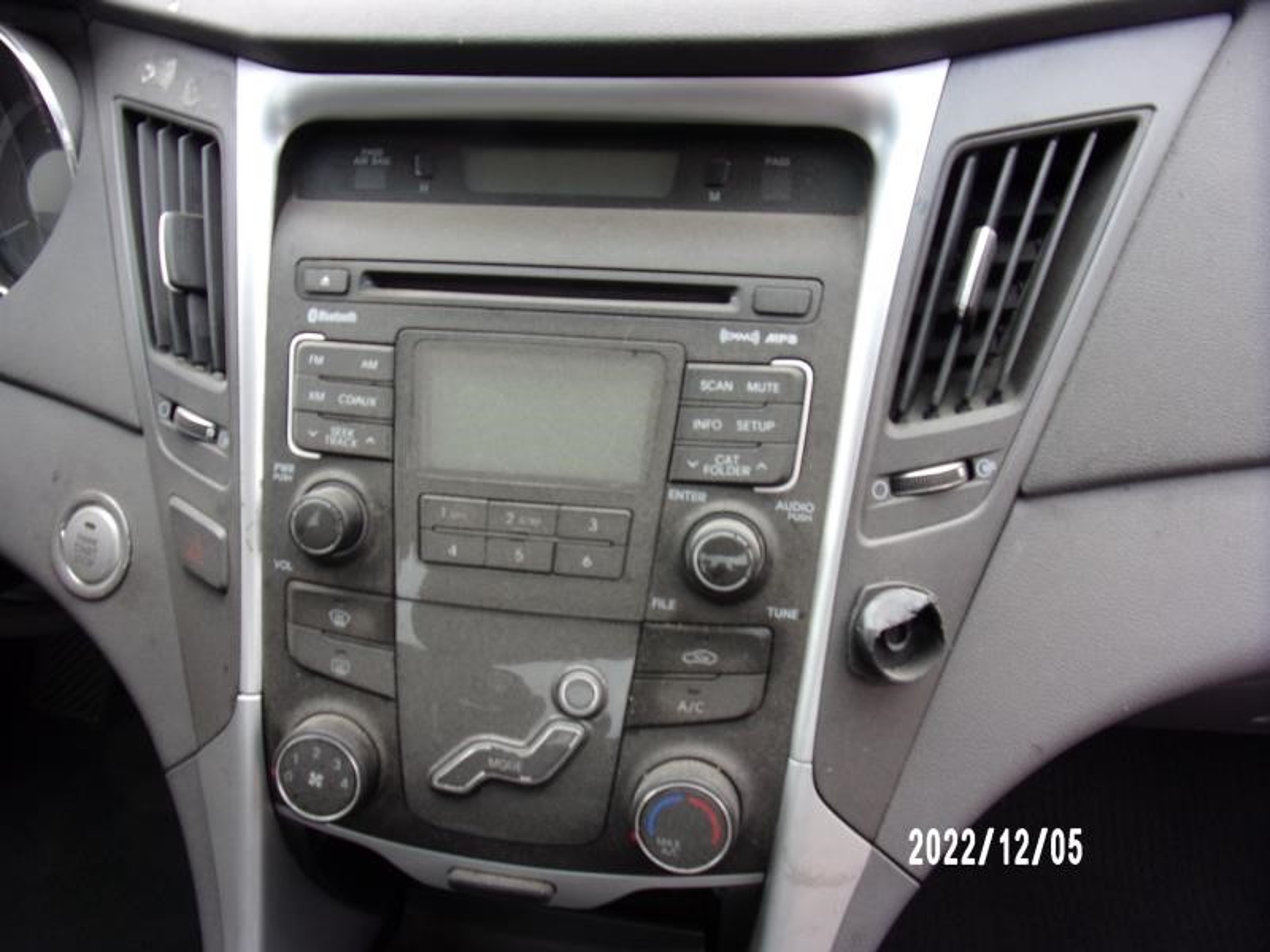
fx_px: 881
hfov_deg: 71.6
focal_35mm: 24
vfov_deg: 56.8
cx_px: 635
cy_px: 476
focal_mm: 4.3
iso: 80
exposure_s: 1/58
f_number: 3.3
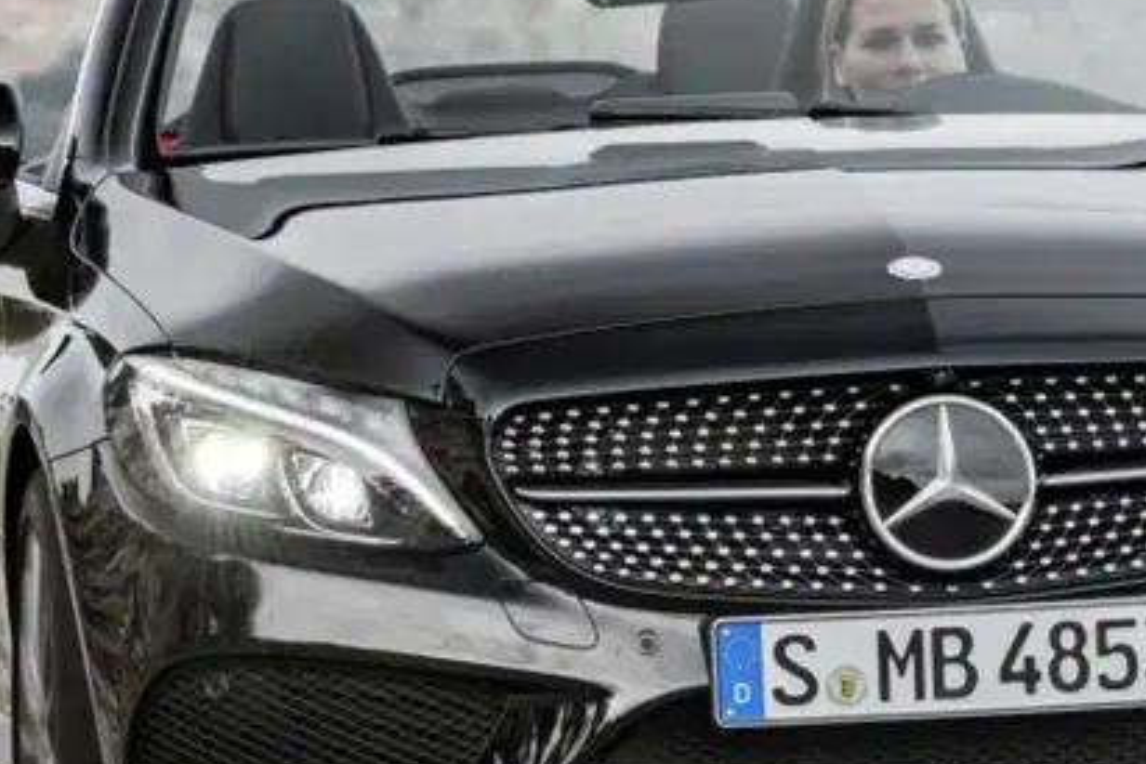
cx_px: 418
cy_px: 178
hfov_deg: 5.4
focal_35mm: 380
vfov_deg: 3.6
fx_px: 12096
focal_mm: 130
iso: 100
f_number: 8
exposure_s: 1/30
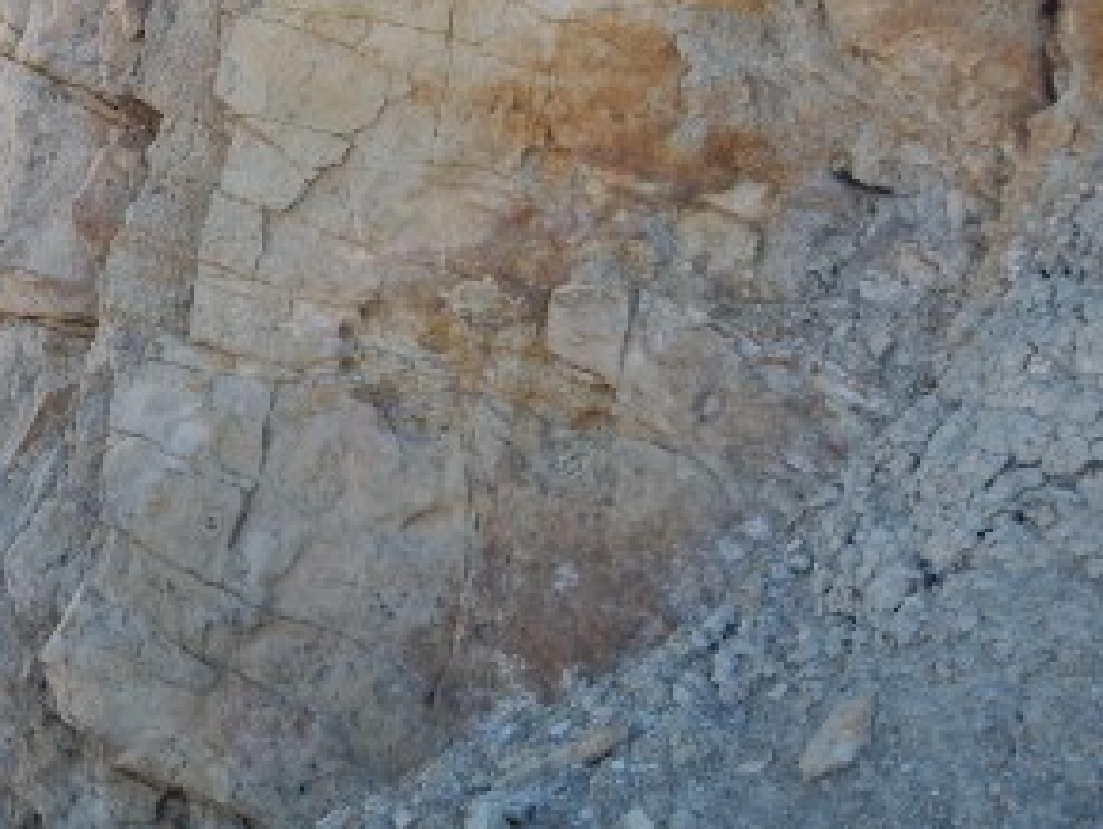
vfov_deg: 24.3
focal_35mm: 60
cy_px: 274
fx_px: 1913
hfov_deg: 30.7
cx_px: 114
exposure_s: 1/250
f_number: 3.7
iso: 125
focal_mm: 5.2
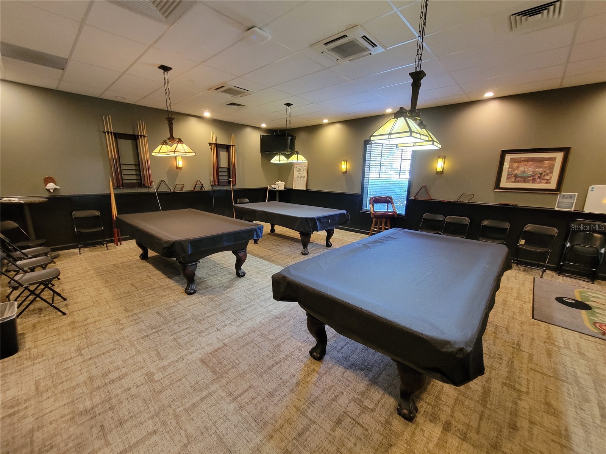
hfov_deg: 106.2
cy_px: 227
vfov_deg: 89.9
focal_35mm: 13
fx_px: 228
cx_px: 303
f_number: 2.2
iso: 400
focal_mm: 2.2
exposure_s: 1/30
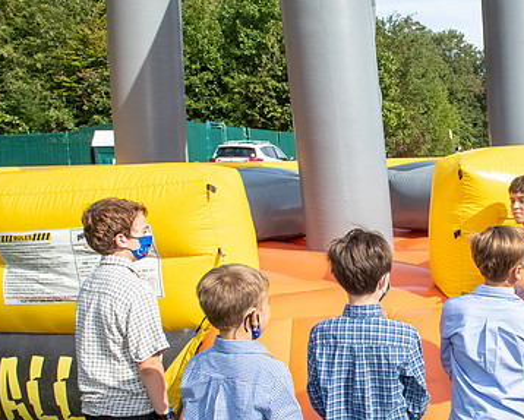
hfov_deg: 39.9
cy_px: 232
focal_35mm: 44
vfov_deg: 34.2
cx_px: 436
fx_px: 683
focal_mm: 17
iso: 400
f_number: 11
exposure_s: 1/250
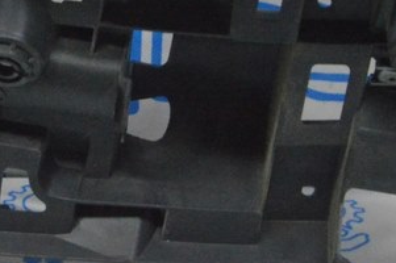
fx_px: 1571
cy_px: -47
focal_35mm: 143
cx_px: 62
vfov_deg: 9.5
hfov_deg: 14.3
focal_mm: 28
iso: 6400
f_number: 20
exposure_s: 1/20
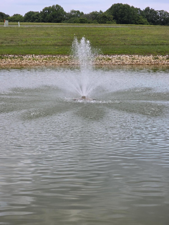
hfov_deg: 21.3
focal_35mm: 69
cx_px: 84
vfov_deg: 28.2
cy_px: 112
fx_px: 449
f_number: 2.4
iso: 50
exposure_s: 1/120
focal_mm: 7.9
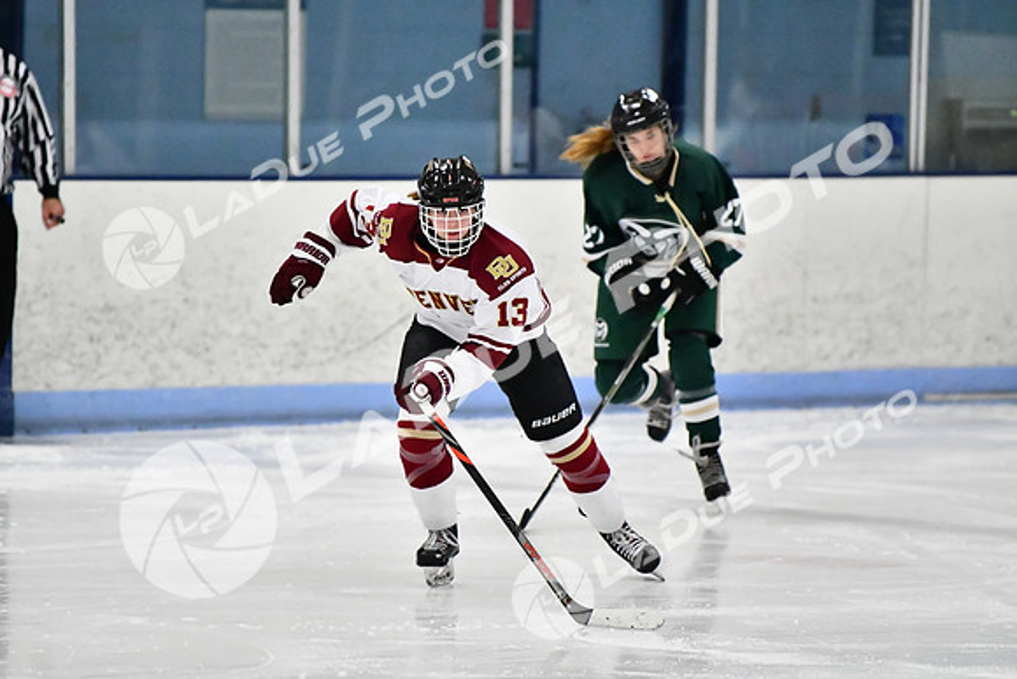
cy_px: 340
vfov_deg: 4.8
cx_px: 508
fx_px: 8053
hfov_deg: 7.2
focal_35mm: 285
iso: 8000
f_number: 2.8
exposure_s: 1/1250
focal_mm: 190
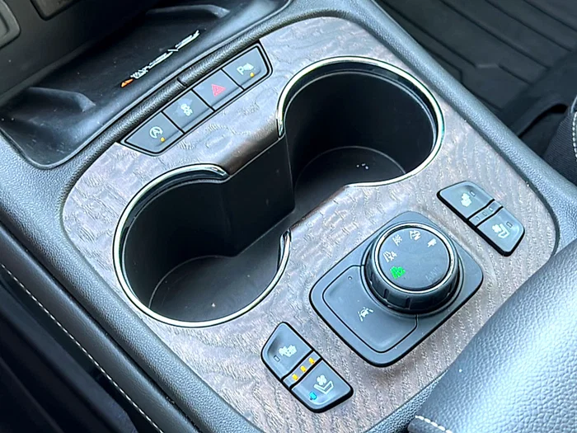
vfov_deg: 27.5
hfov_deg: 36.2
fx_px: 883
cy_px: 216
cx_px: 288
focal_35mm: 53
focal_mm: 6.86
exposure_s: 1/68
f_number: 1.78
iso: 160
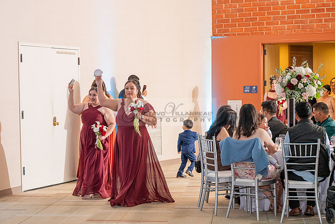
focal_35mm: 93
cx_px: 114
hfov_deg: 21.9
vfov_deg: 14.8
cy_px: 148
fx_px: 861
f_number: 3.2
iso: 1600
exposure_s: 1/200
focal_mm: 70
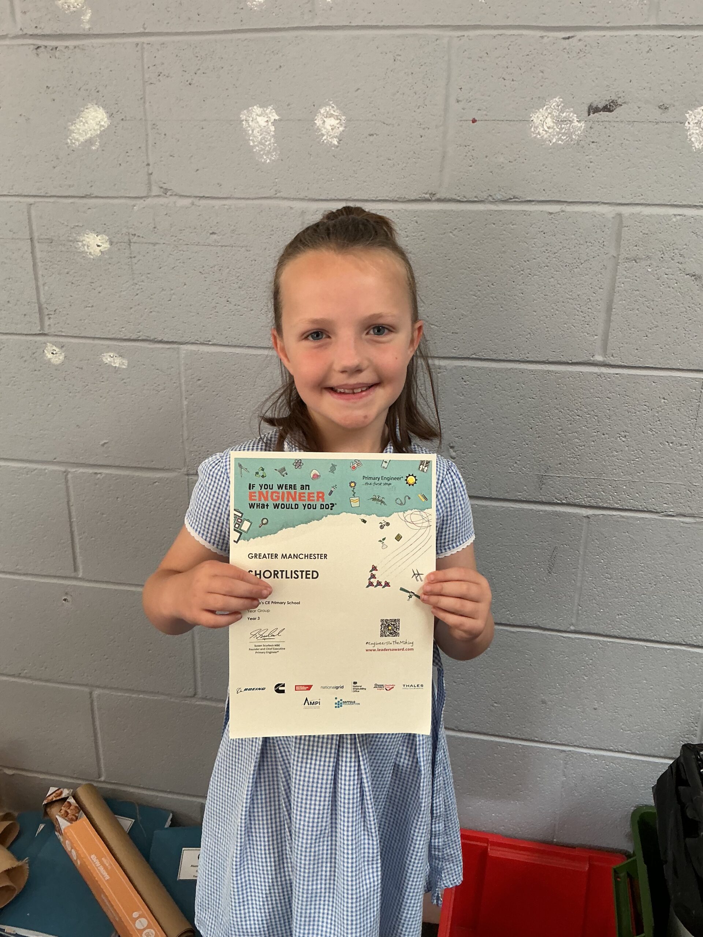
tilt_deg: -18.2
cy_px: 468
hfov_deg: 48.2
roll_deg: -1.2
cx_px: 352
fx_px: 785
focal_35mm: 29
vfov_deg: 61.7
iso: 80
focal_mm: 3
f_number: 1.8
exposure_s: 1/60
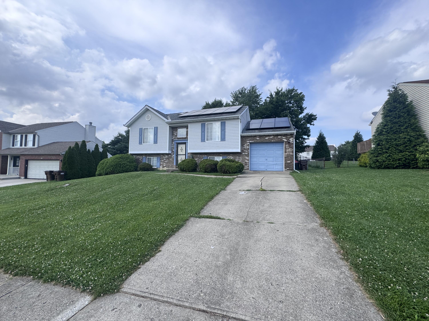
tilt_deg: +2.1
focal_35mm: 14
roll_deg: +0.2
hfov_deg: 102.1
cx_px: 214
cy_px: 160
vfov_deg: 85.7
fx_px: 174
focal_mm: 2.22
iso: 40
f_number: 2.2
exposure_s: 1/1063
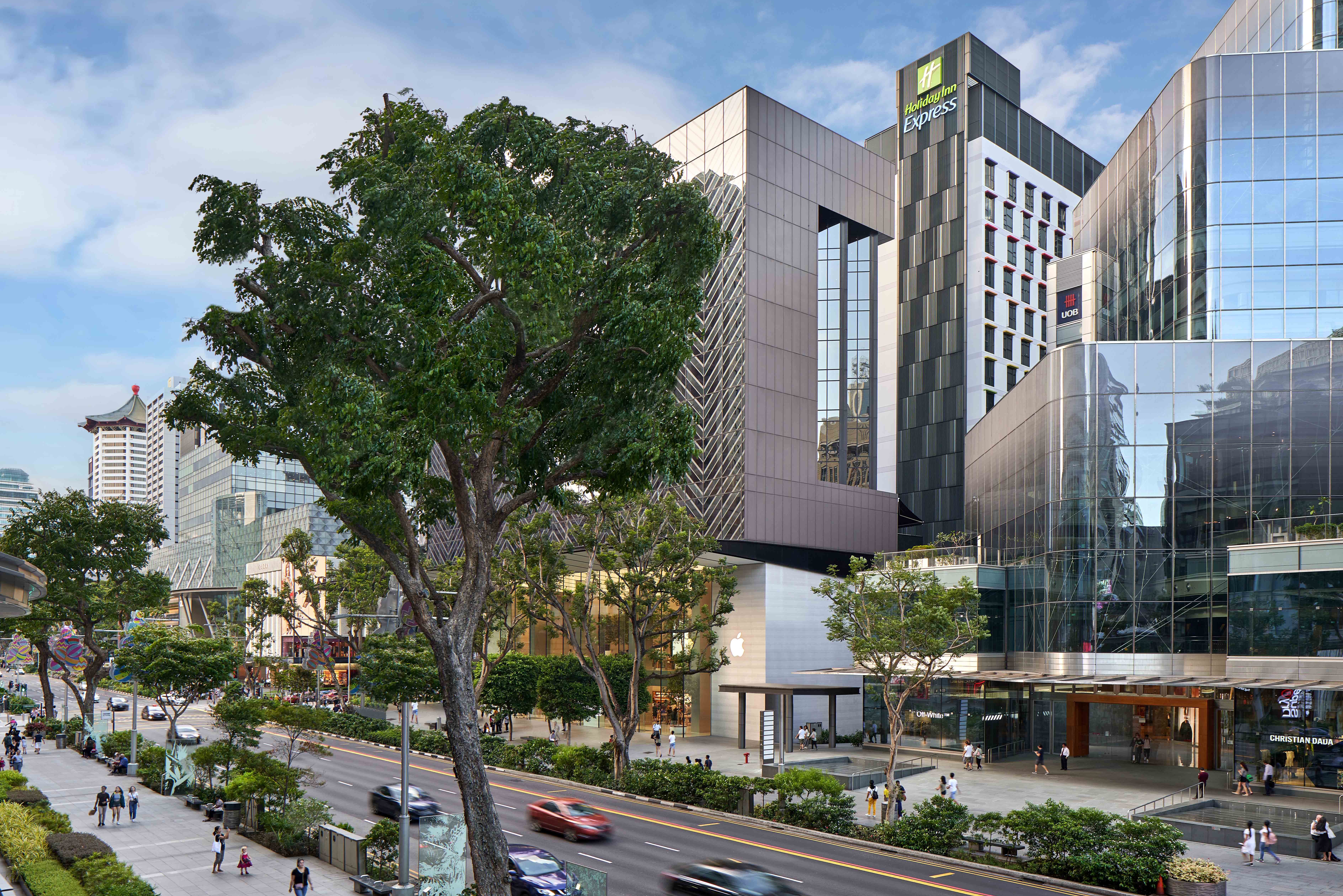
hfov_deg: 71.5
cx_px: 663
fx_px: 933
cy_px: 456
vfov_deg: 51.3
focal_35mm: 25
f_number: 8
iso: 200
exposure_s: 1/4
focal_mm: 24
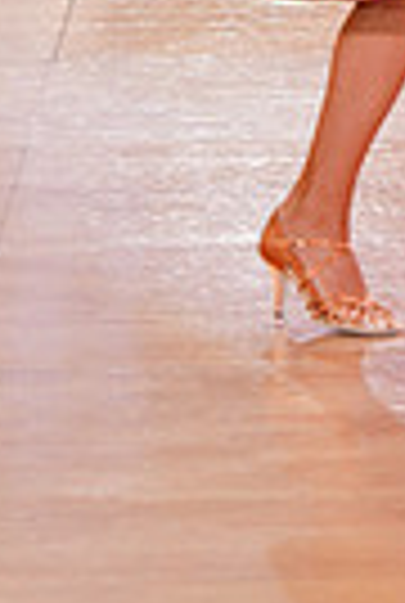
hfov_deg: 3.0
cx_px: 727
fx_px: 7605
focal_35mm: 453
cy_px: -598
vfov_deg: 4.5
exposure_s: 1/160
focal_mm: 105
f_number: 5
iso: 1600
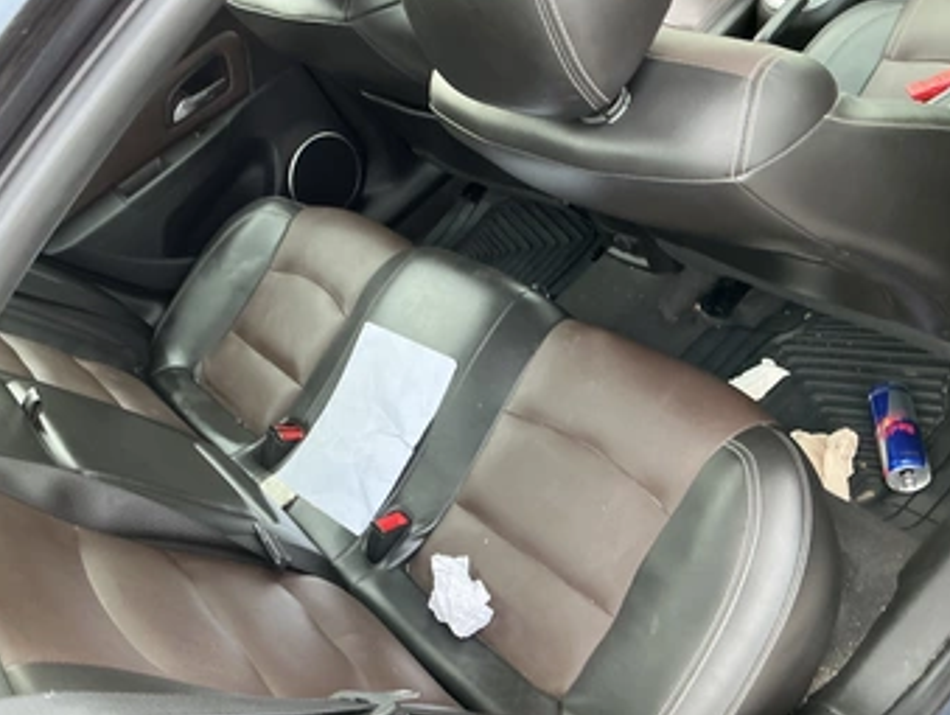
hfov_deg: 55.2
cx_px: 434
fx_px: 907
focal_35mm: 33
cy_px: 379
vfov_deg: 43.0
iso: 80
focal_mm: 3
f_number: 1.8
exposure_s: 1/60
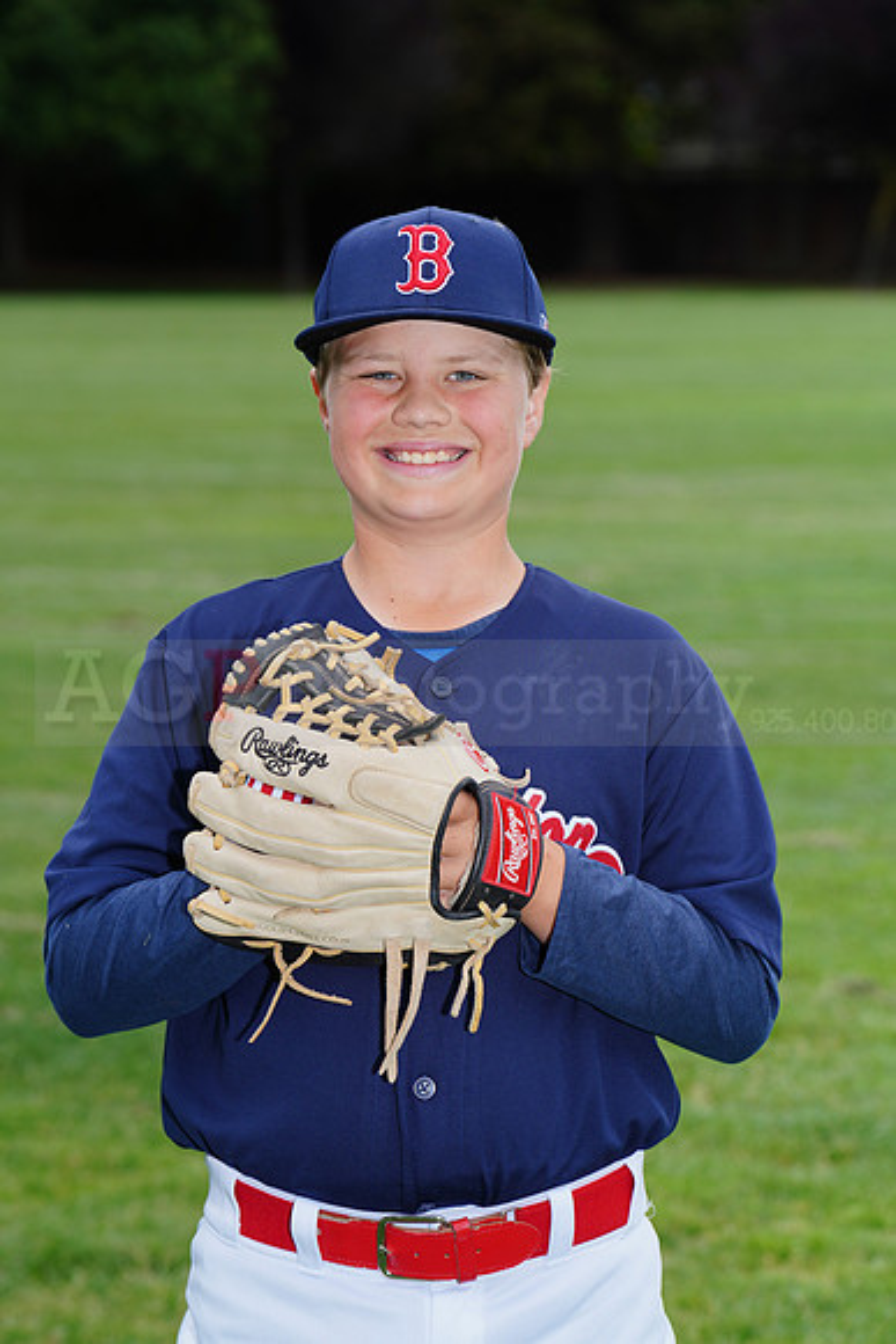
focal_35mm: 168
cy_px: 672
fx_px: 6268
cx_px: 448
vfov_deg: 12.2
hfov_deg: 8.2
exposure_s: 1/250
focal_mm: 168
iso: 200
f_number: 9
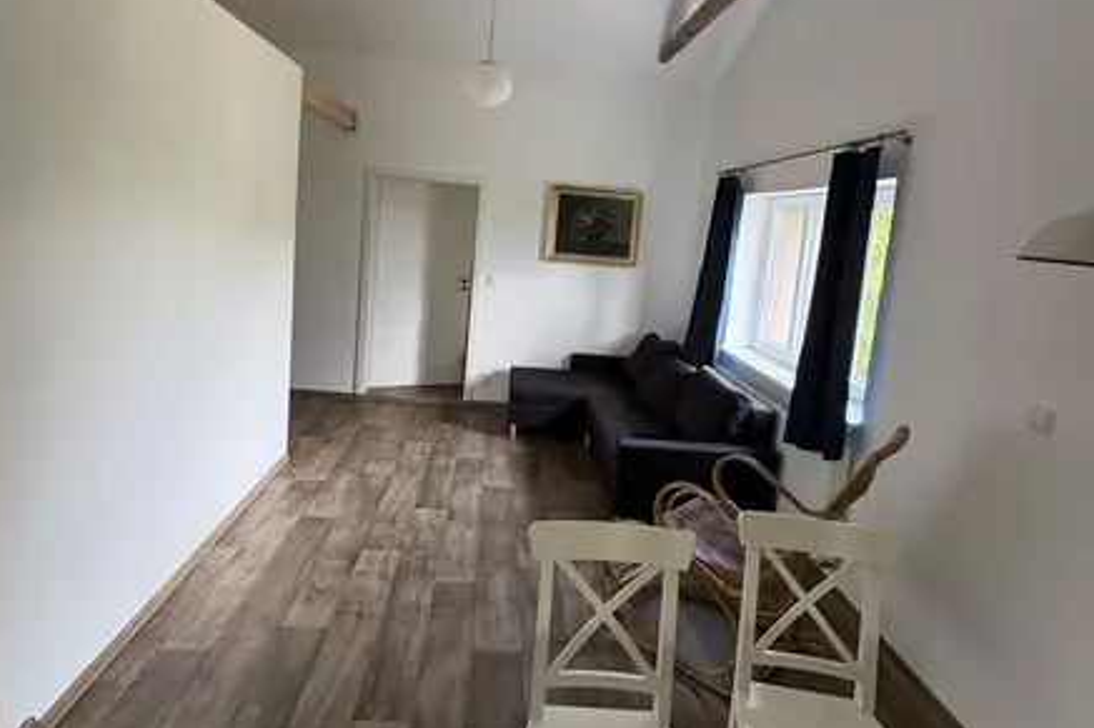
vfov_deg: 61.3
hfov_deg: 84.0
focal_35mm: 20
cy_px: 290
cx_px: 538
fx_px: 608
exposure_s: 1/60
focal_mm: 2.22
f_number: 2.2
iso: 250
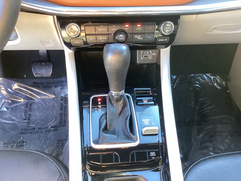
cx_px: 120
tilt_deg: -46.0
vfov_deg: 45.4
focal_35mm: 31
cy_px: 90
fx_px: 216
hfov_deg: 58.4
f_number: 2.4
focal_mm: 3.3
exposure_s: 1/60
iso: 250
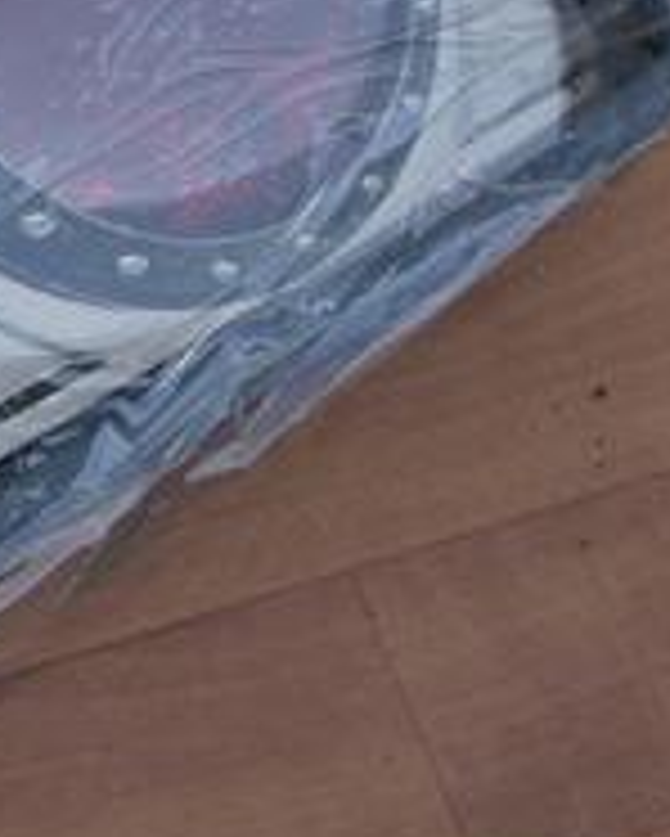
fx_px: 2700
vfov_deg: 17.6
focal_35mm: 109
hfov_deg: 12.6
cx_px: -625
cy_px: 284
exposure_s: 1/60
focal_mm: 24
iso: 500
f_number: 25
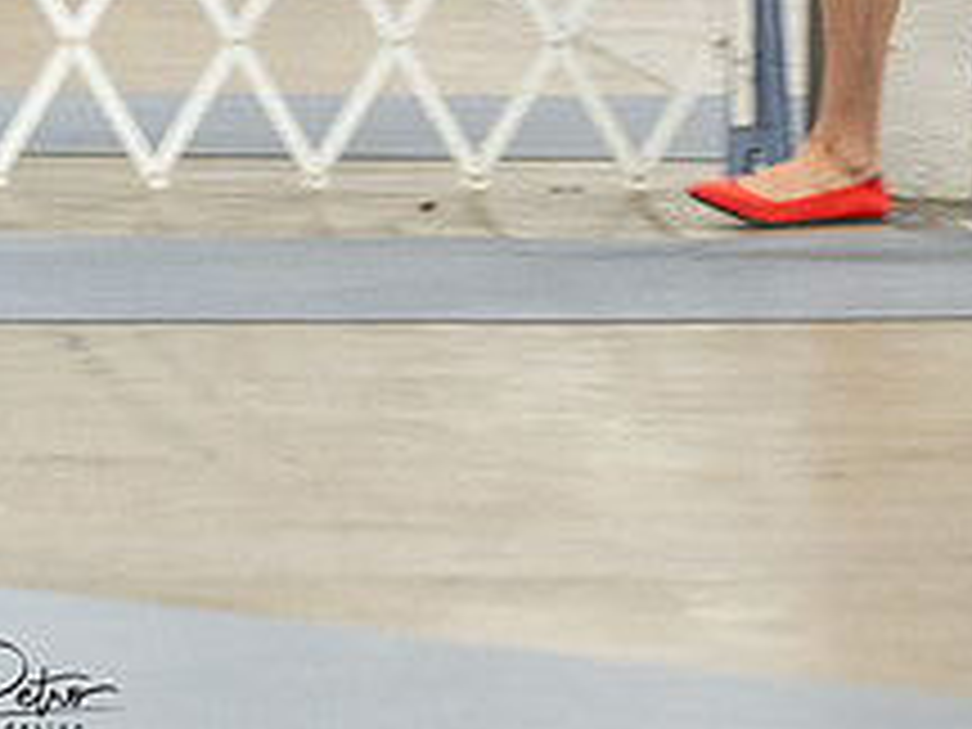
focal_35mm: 375
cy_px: -198
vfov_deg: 4.0
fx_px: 10530
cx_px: 1069
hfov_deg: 5.3
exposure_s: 1/200
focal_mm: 125
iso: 3200
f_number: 2.8
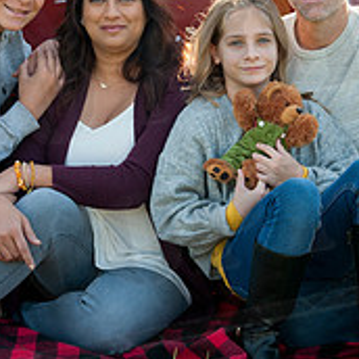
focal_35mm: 109
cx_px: 163
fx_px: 1279
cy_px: 146
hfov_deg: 16.0
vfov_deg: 16.0
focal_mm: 38
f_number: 5.6
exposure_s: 1/250
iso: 100
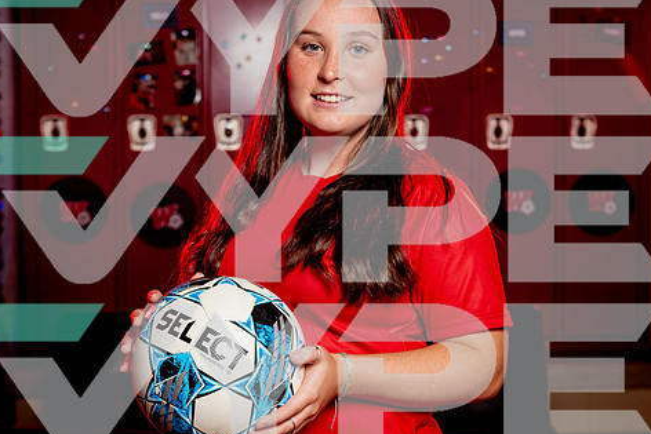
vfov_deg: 18.9
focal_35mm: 72
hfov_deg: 28.1
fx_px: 1302
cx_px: 316
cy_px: 210
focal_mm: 57
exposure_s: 1/250
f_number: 4.5
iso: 160
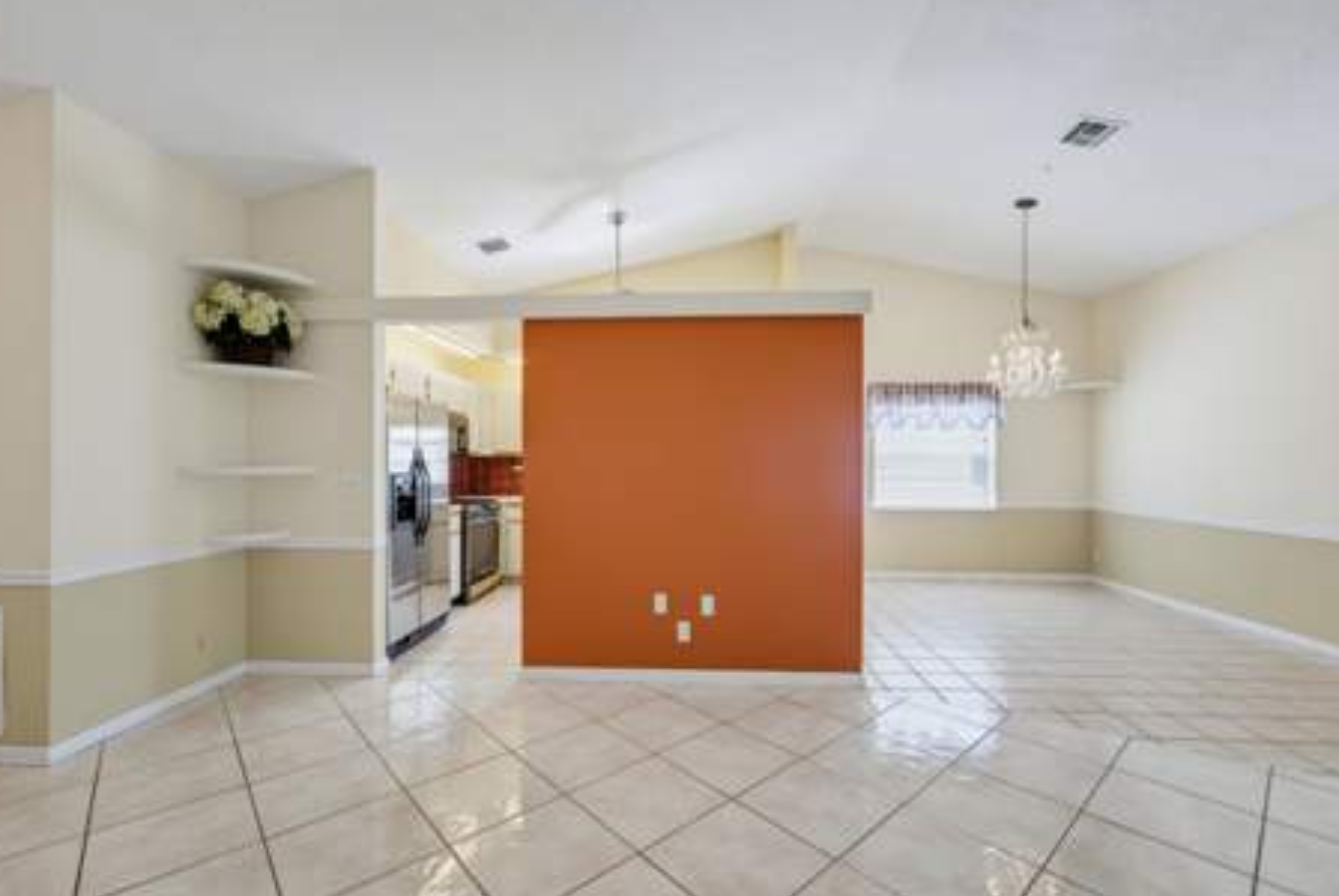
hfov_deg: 97.9
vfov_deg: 75.2
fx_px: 583
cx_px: 672
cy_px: 444
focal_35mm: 16
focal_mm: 14.6
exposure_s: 1/10
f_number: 7.1
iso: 800
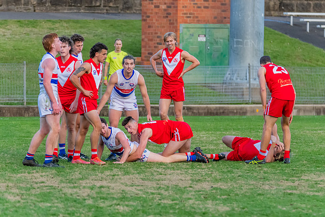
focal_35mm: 452
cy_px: 89
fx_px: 4079
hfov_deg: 4.6
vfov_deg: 3.0
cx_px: 171
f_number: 5.6
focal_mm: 320
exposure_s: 1/1600
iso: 3200
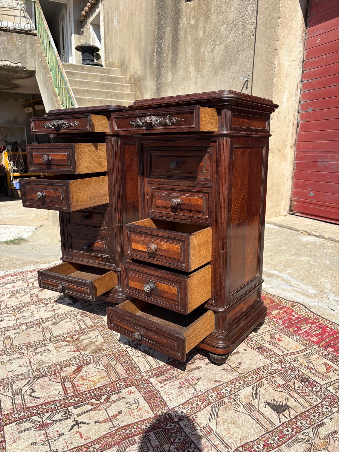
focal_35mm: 26
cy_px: 226
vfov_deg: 67.3
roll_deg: -2.1
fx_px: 339
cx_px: 170
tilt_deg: -12.2
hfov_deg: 53.1
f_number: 1.6
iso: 50
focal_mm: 5.96
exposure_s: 1/3125
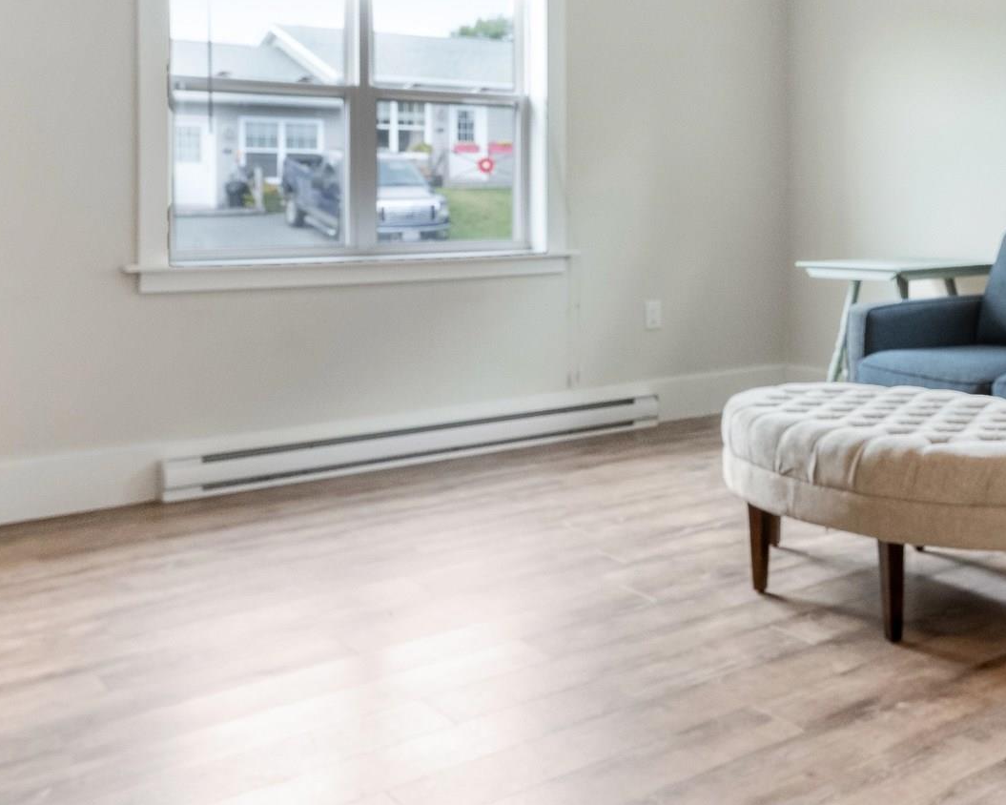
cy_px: 195
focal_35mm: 42
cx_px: 893
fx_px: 1261
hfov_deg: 40.4
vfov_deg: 34.6
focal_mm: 15.5
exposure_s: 1/100
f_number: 8
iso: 1000
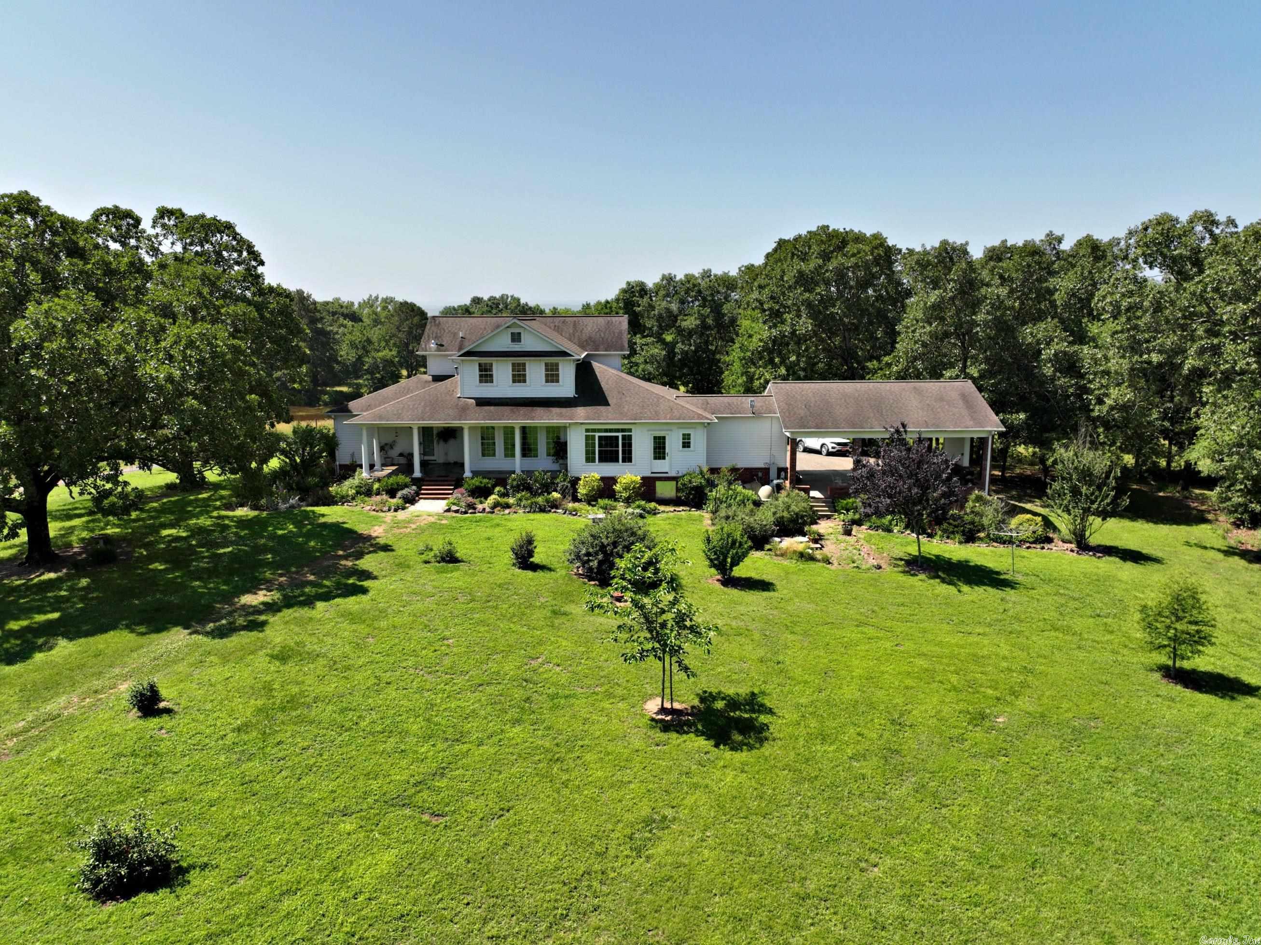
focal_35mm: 24
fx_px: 874
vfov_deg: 56.8
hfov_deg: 71.6
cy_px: 472
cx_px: 630
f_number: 2.8
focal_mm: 12.29
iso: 100
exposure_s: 1/100
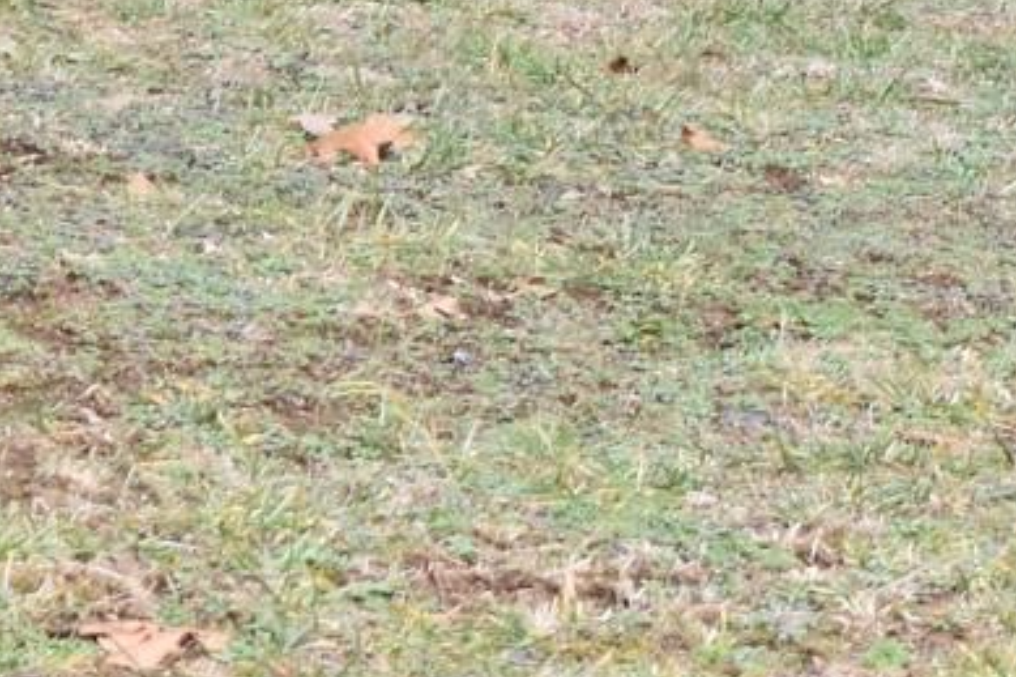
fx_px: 8914
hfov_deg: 6.5
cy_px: -1076
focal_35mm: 316
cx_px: 138
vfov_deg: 4.2
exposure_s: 1/60
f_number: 8
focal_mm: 40
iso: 200
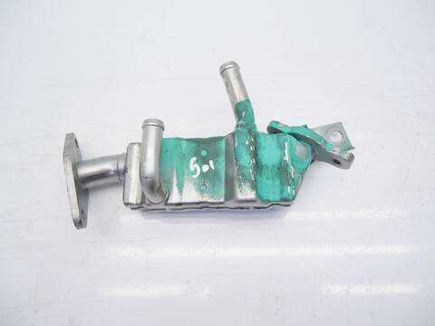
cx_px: 218
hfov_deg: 71.6
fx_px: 302
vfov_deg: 56.8
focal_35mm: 24
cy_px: 163
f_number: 4
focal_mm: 12
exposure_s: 1/125
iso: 200
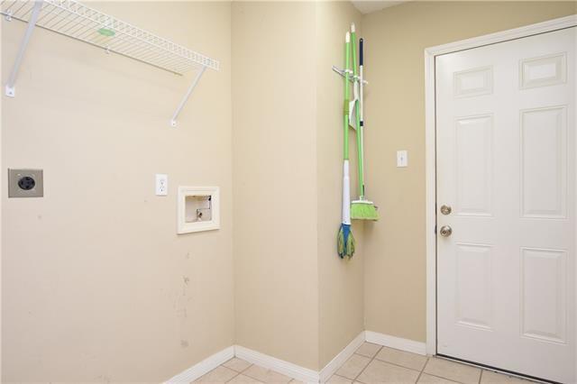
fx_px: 312
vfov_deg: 63.2
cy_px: 192
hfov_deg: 85.5
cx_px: 288
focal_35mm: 20
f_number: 5.6
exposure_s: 1/20
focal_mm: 13
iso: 250
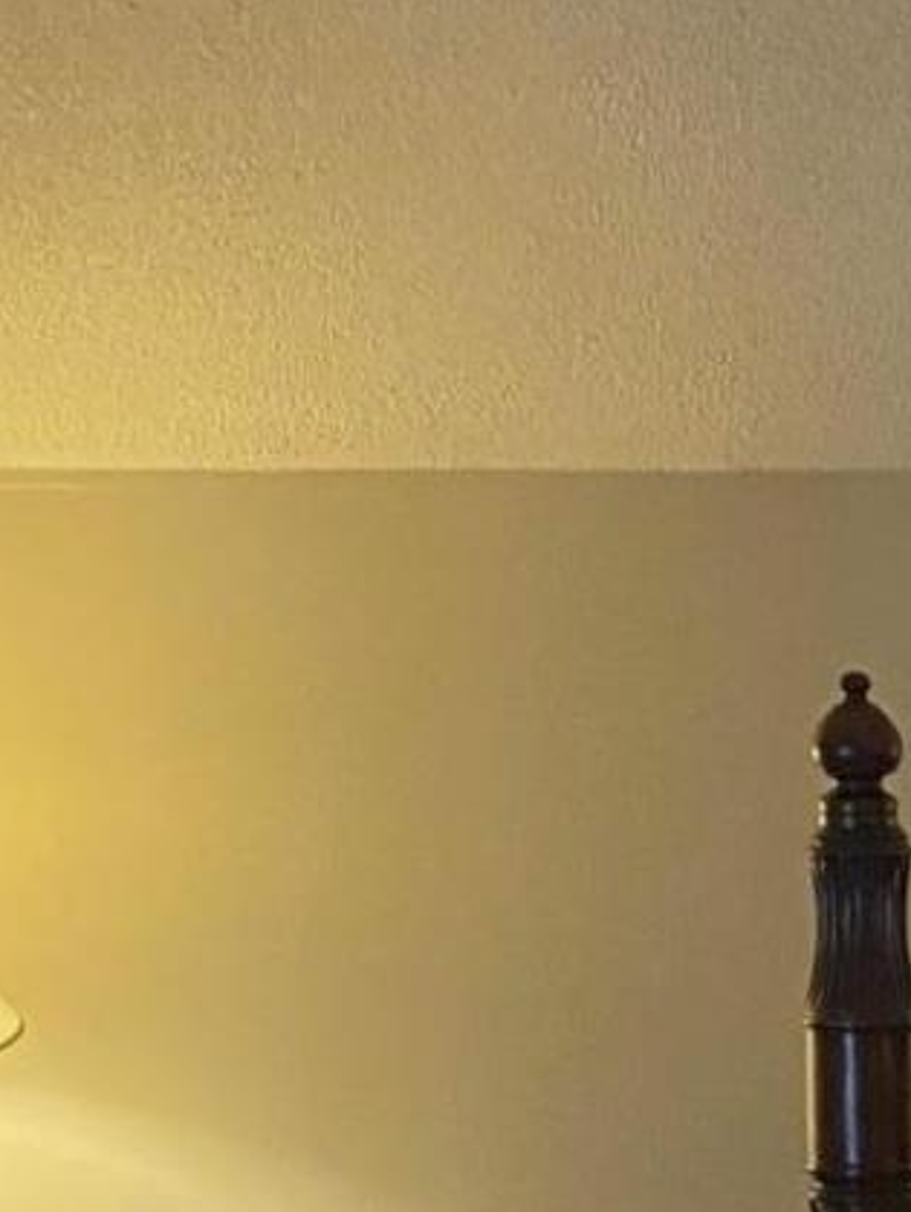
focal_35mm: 124
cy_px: 1819
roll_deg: +0.4
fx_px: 4345
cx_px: 1030
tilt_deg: -16.7
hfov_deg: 11.8
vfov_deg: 14.8
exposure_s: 1/60
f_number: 1.8
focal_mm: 4.25
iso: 500
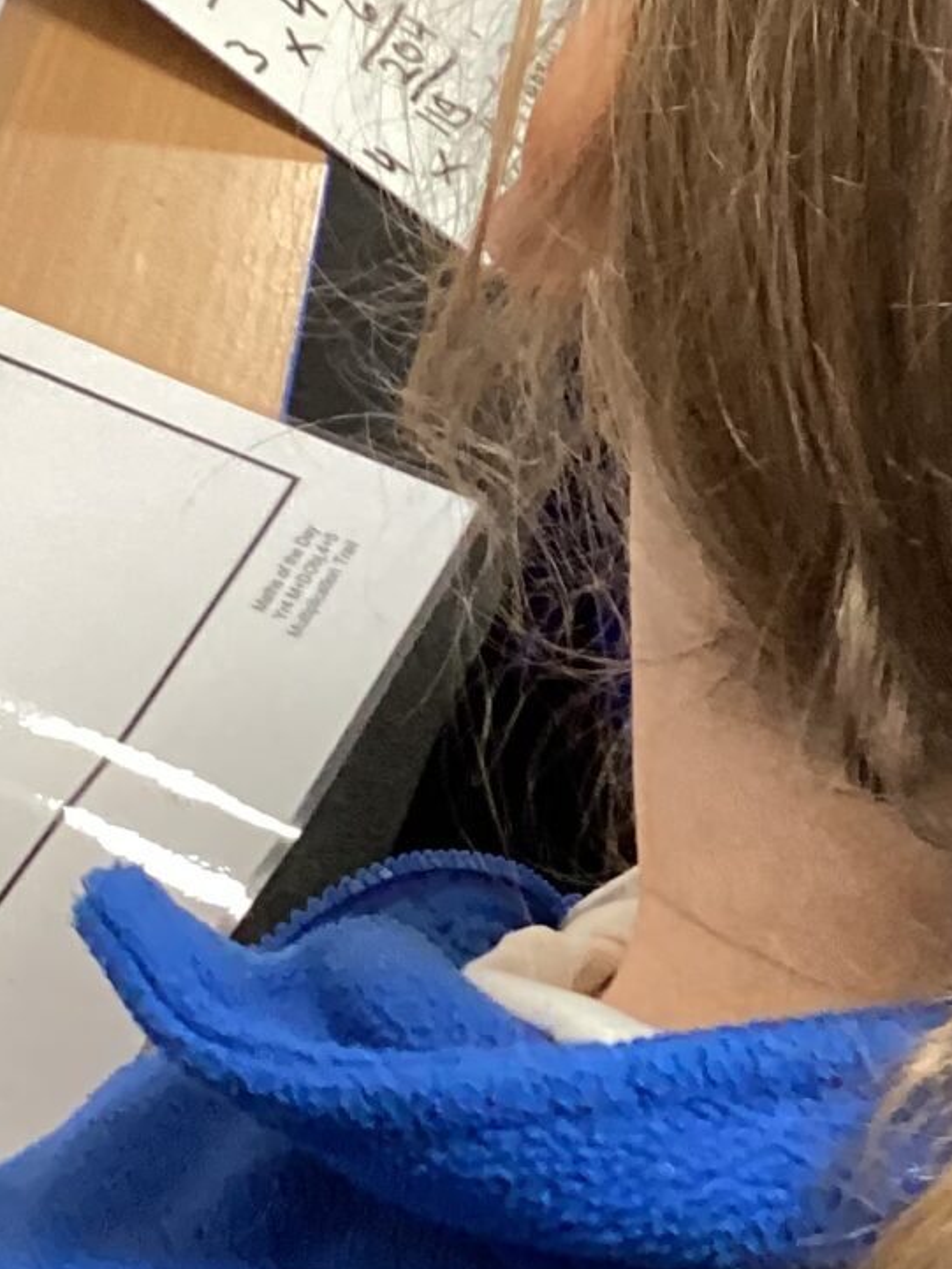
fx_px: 4032
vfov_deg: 17.9
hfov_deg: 13.4
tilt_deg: -34.9
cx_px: 702
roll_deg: -17.2
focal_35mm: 110
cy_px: 472
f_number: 2.4
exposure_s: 1/60
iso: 250
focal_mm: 3.3
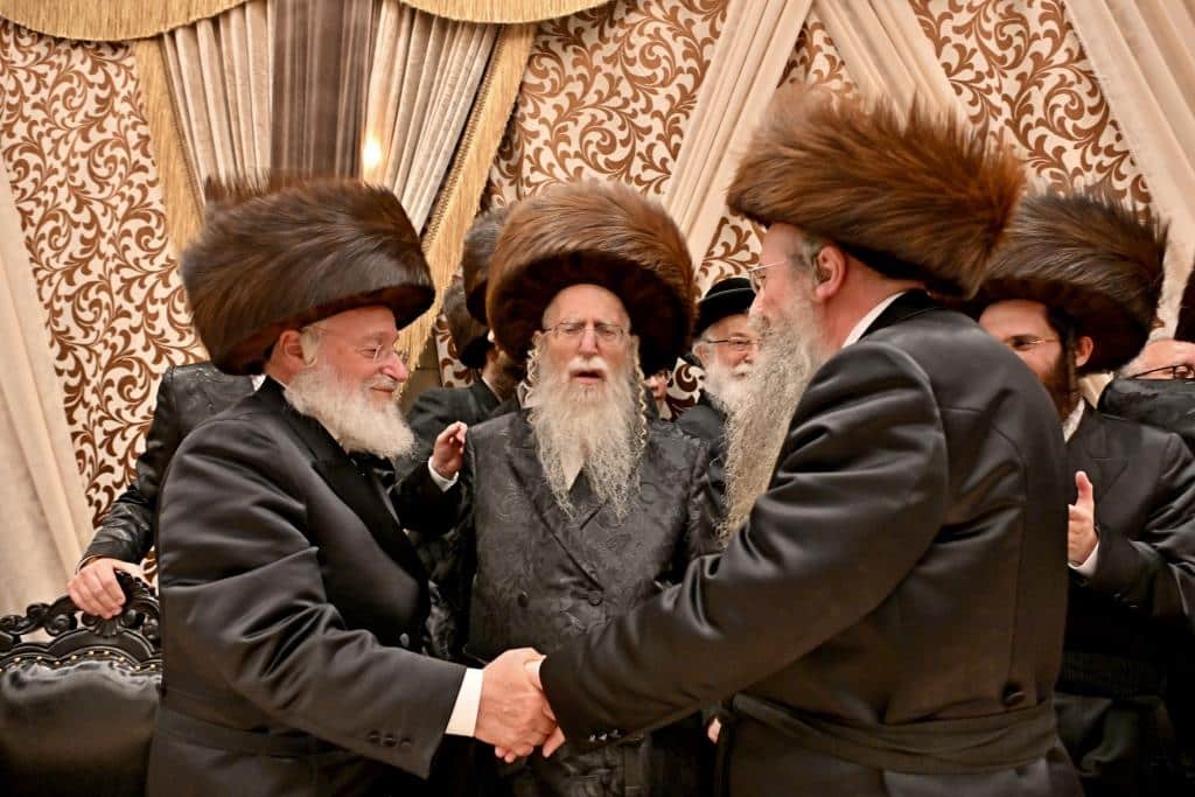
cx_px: 598
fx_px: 797
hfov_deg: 73.7
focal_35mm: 24
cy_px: 398
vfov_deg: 53.1
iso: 1250
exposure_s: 1/200
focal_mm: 24
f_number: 4
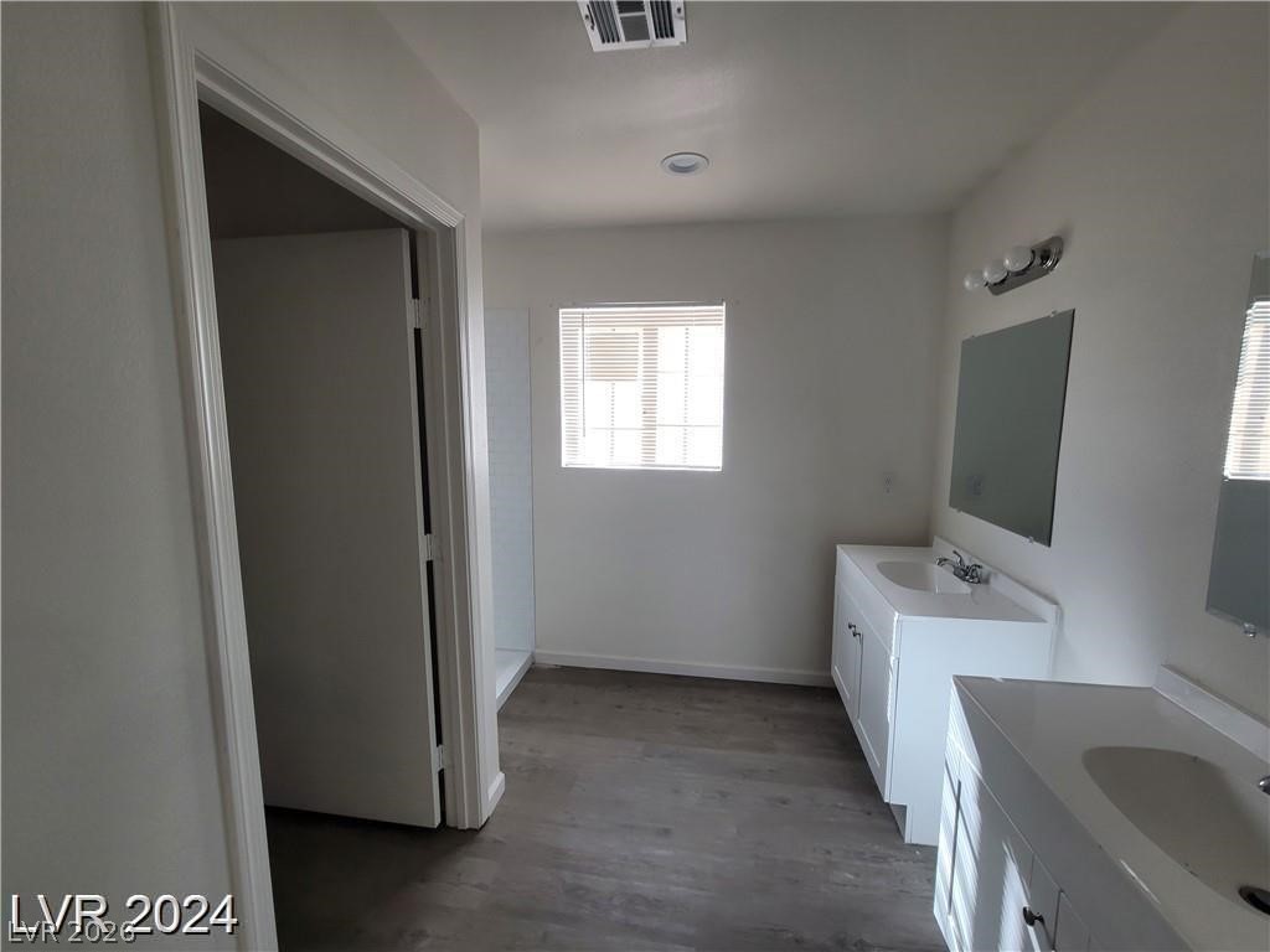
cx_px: 635
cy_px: 476
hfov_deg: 106.2
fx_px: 477
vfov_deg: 89.9
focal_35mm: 13
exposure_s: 1/60
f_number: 2.2
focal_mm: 2.2
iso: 64
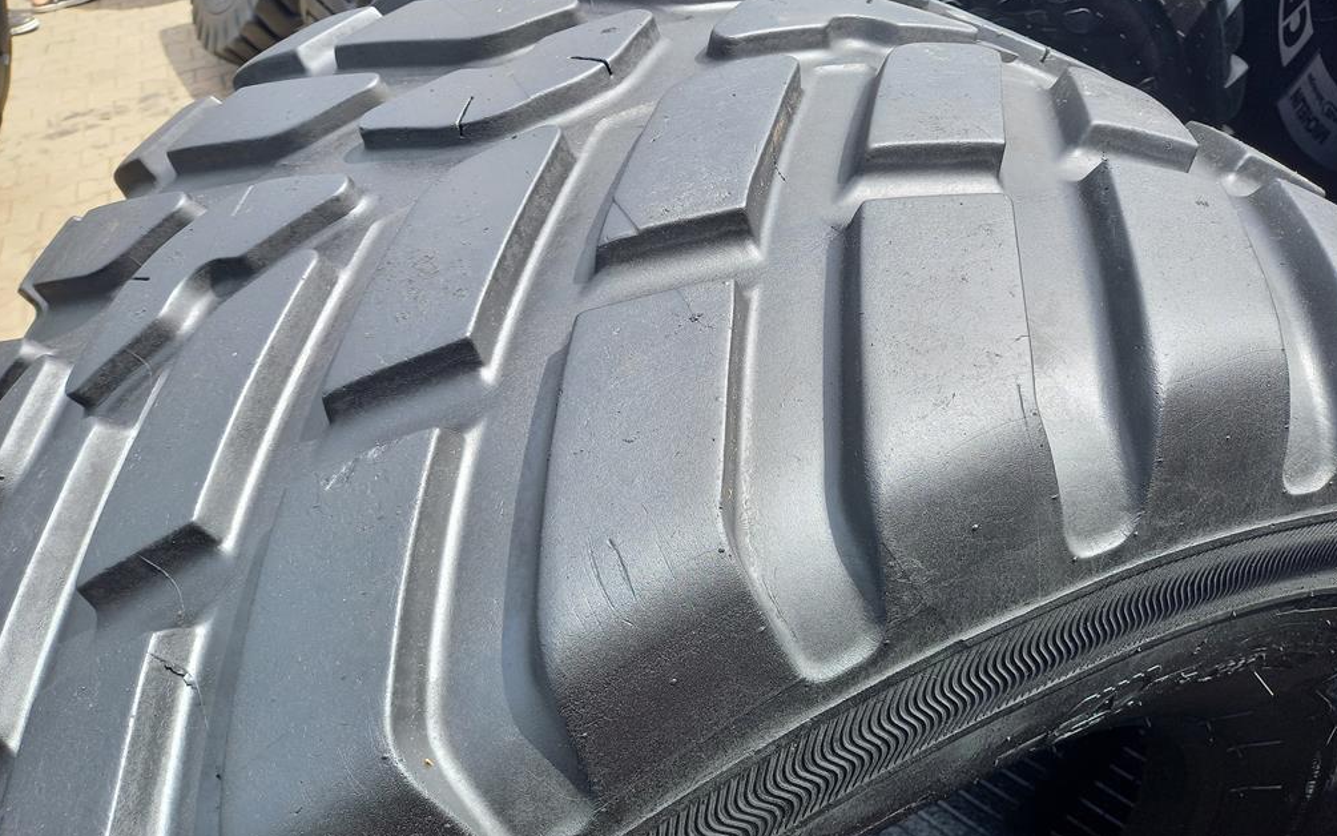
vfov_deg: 45.9
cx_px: 673
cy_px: 354
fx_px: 984
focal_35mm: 27
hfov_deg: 68.4
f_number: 1.8
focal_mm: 4.65
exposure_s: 1/262
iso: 50
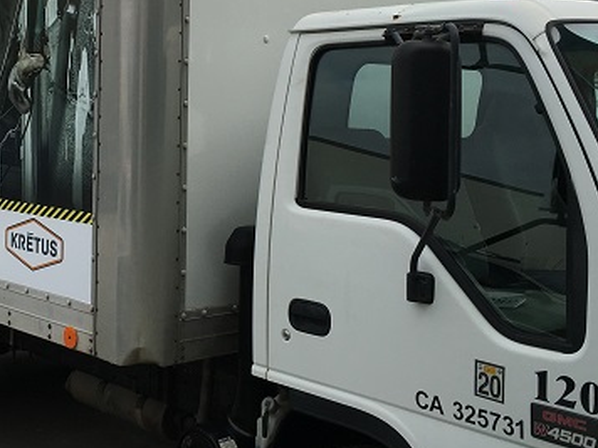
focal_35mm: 57
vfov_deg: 25.3
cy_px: 107
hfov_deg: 33.1
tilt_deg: -1.5
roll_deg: -1.6
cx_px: 143
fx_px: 985
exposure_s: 1/1012
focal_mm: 4.15
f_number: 2.2
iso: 25
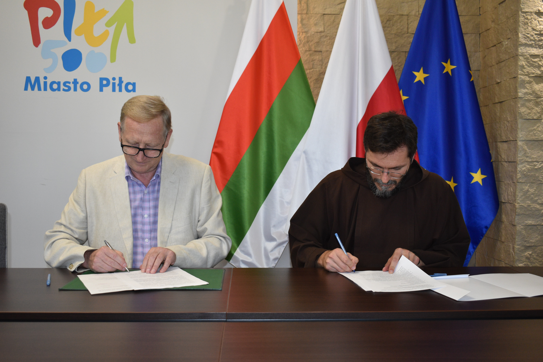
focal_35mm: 39
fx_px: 588
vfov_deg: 34.2
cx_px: 272
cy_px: 181
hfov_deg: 49.6
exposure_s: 1/100
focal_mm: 26
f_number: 5
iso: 800
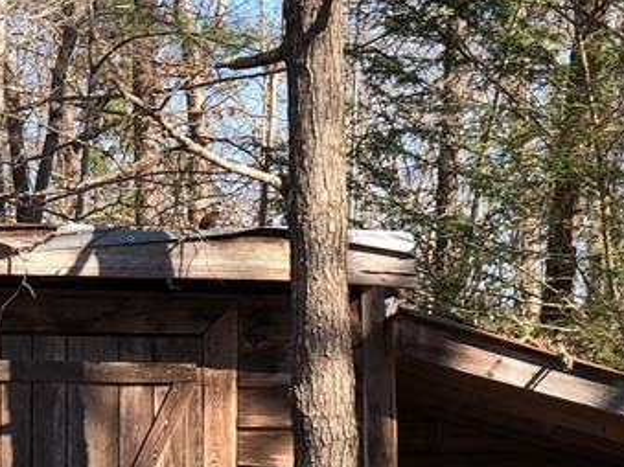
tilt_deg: +0.3
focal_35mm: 157
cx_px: 547
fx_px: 2829
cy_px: 555
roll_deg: -0.2
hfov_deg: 12.5
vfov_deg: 9.3
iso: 16
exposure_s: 1/279
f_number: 2.4
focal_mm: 6
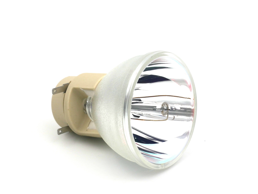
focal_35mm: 95
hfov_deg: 20.6
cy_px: 102
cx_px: 140
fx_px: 708
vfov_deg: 15.6
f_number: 22
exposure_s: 1/40
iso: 400
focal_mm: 42
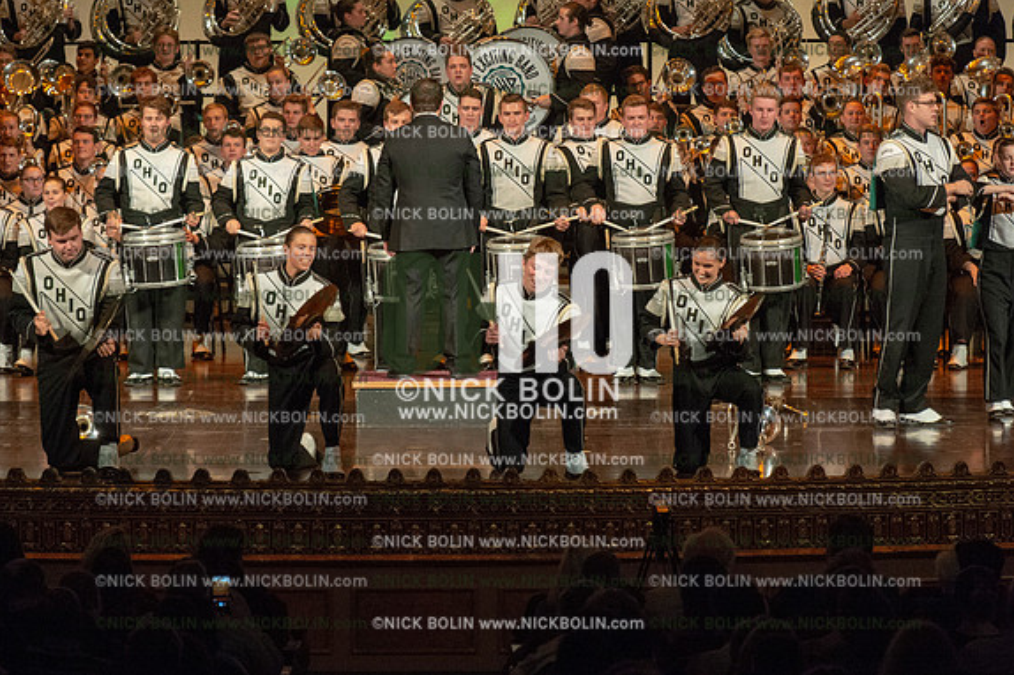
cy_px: 336
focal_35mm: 192
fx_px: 5405
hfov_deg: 10.7
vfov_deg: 7.1
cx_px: 507
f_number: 5.6
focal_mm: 190
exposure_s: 1/320
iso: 8000
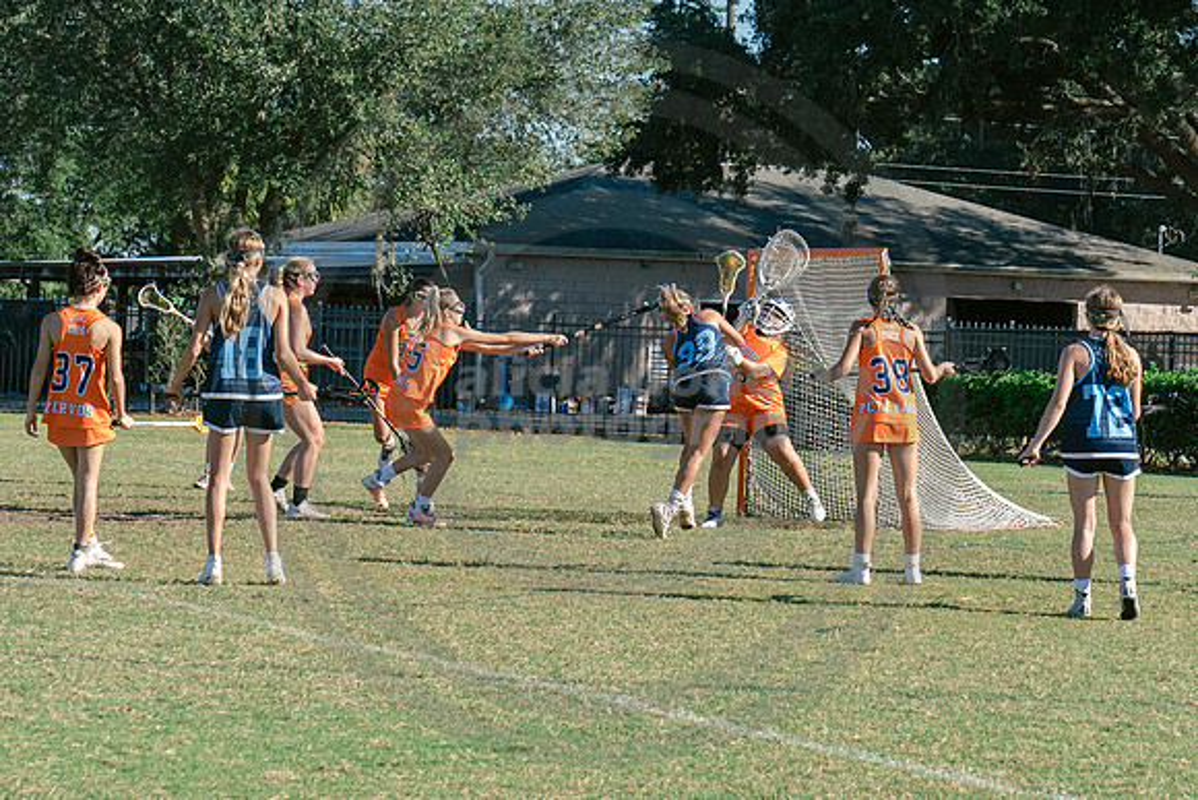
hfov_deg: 14.3
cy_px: 362
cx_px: 732
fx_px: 4782
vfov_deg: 9.6
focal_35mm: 144
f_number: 5.6
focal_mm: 70
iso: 250
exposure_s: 1/800
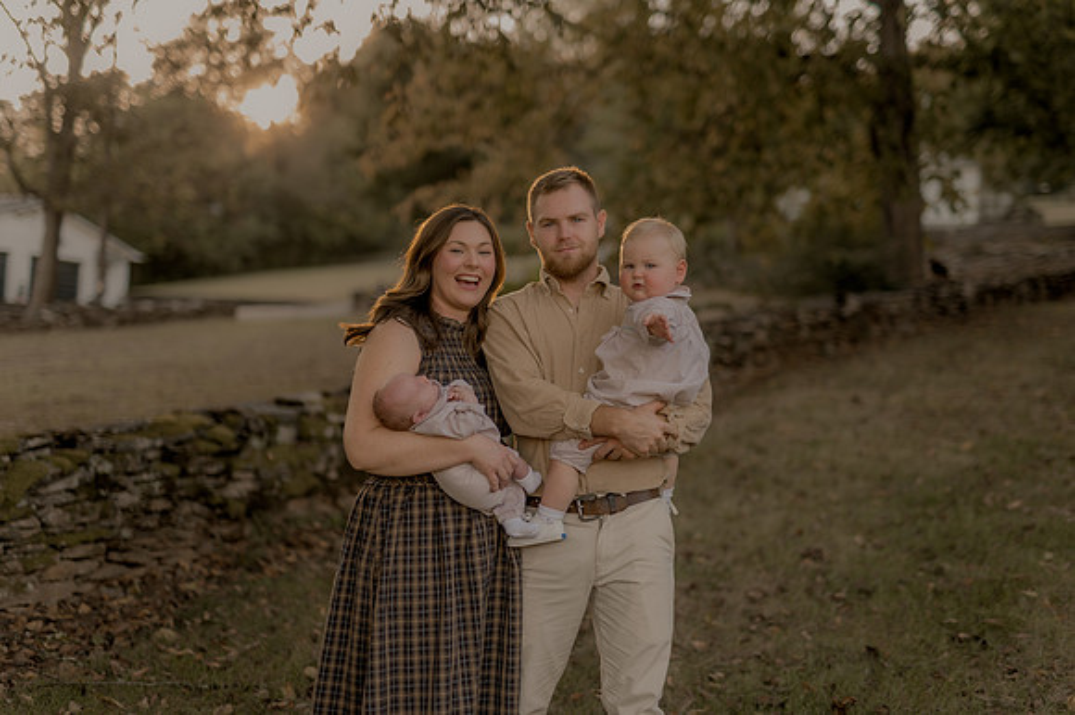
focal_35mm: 50
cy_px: 358
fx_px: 1492
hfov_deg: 39.6
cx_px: 538
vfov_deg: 27.0
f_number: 1.8
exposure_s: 1/400
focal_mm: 50
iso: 160
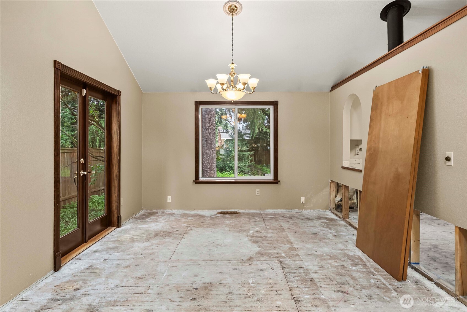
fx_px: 260
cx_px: 234
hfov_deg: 83.9
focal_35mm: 20
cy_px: 156
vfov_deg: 62.0
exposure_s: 1/8
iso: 1000
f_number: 7.1
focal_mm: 20
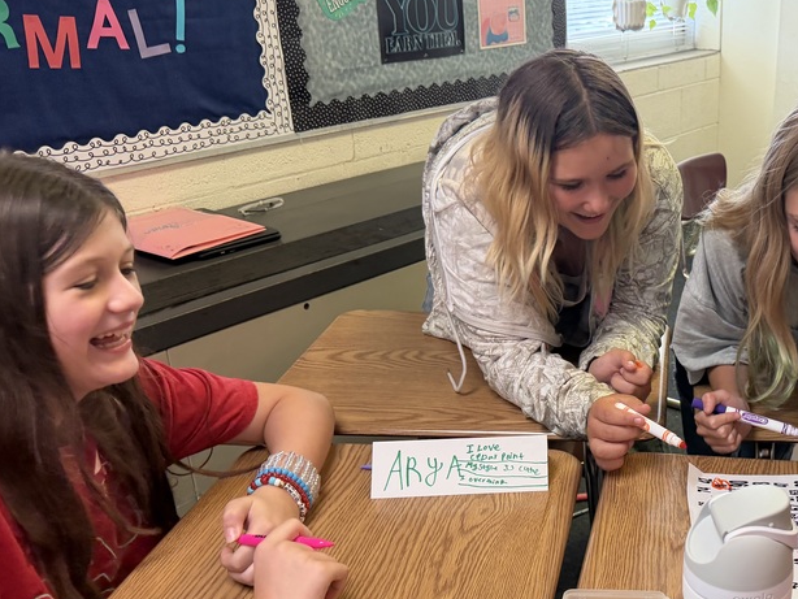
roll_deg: -1.0
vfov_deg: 35.9
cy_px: 344
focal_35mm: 40
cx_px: 639
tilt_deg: -24.9
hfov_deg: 44.5
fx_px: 922
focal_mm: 6.76
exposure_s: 1/60
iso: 200
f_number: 1.78
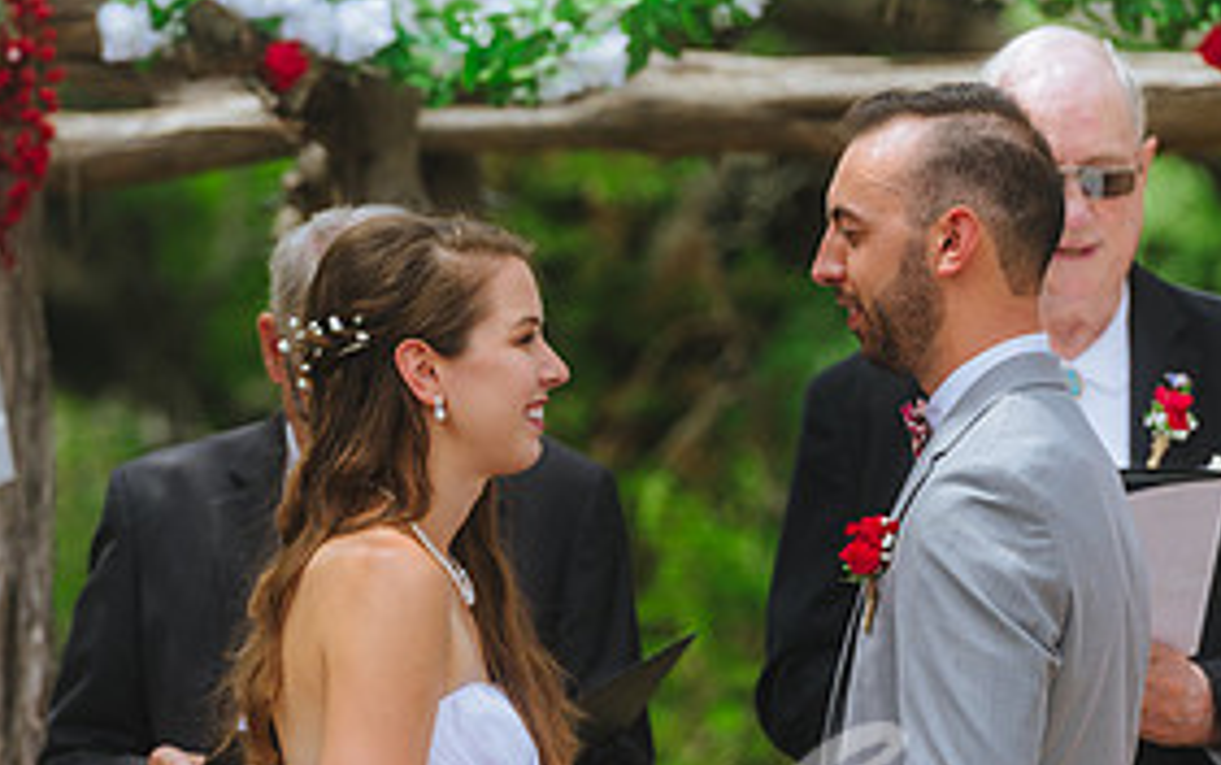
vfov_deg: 3.1
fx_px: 14018
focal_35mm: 421
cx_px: 656
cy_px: 476
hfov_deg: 5.0
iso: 125
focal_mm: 200
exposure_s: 1/800
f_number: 2.8
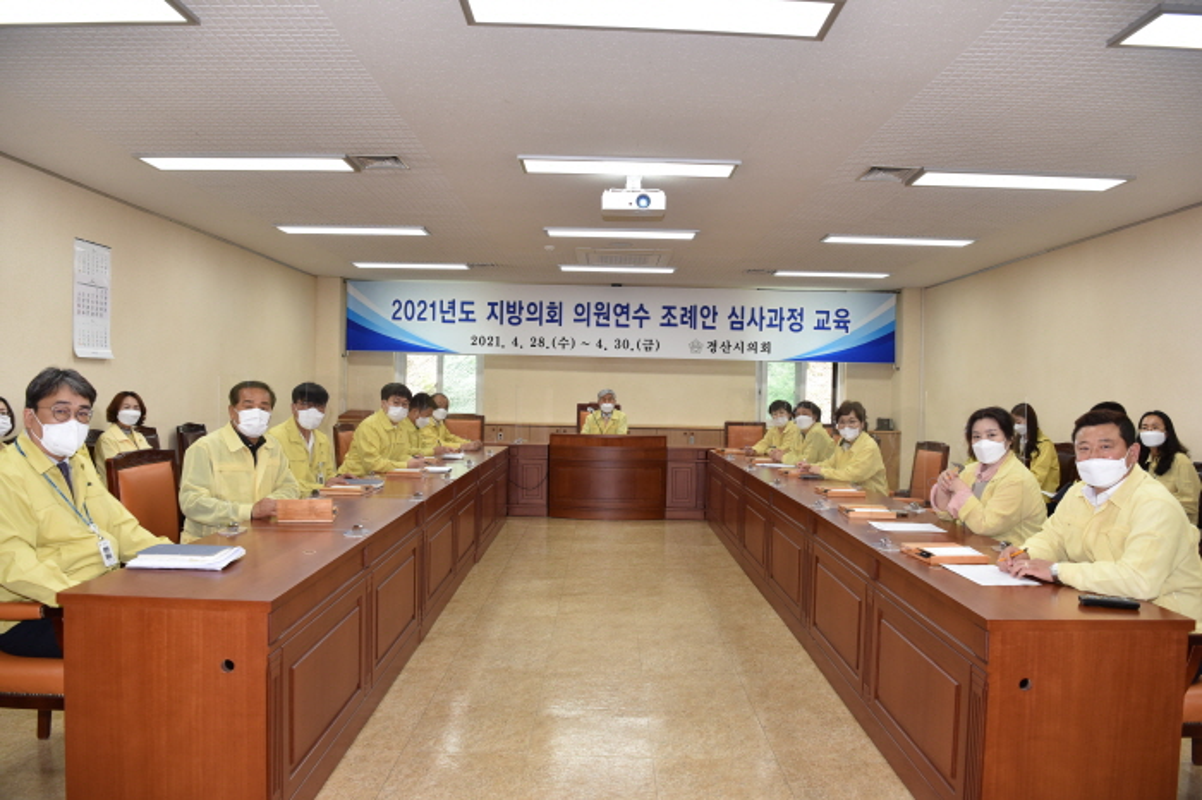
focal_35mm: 24
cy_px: 400
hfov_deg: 73.8
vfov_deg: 53.1
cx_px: 601
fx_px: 801
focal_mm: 24
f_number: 5
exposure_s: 1/100
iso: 800
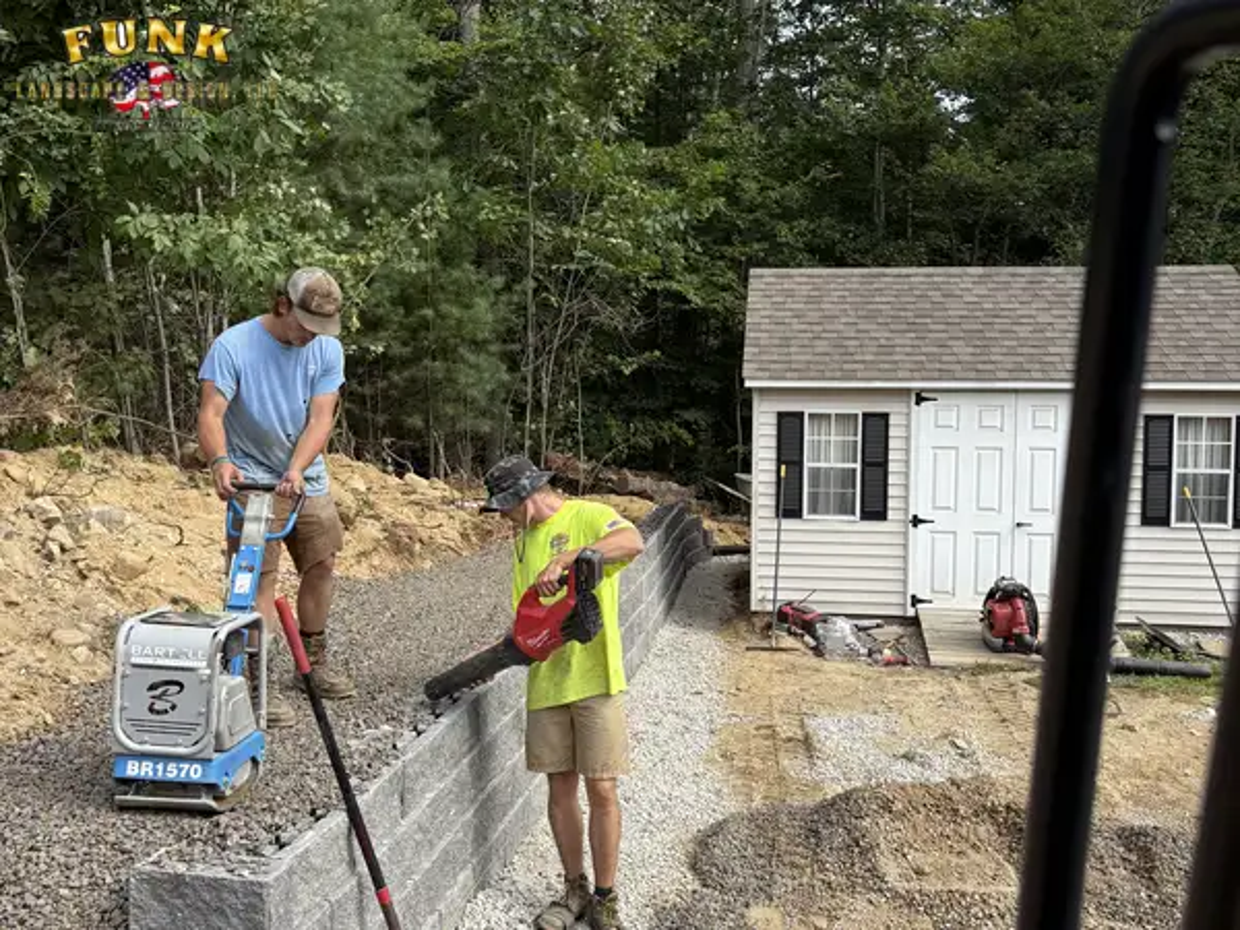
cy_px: 465
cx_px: 620
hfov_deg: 67.3
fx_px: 931
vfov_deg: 53.1
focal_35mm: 26
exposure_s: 1/1587
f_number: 1.6
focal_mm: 5.96
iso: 50
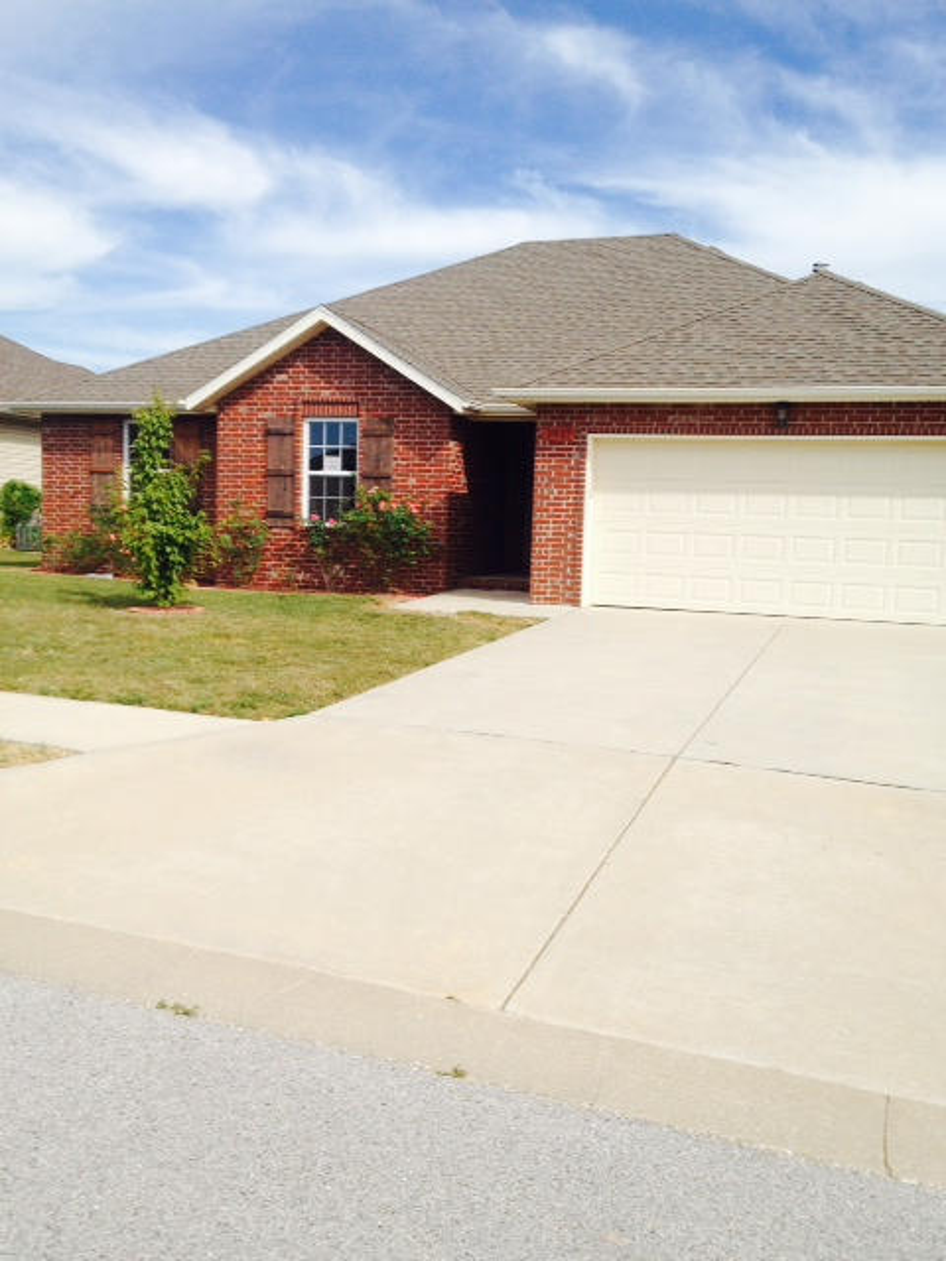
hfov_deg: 40.7
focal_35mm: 35
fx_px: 1275
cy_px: 630
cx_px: 473
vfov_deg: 52.6
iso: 50
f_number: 2.4
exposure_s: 1/1972
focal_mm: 4.28
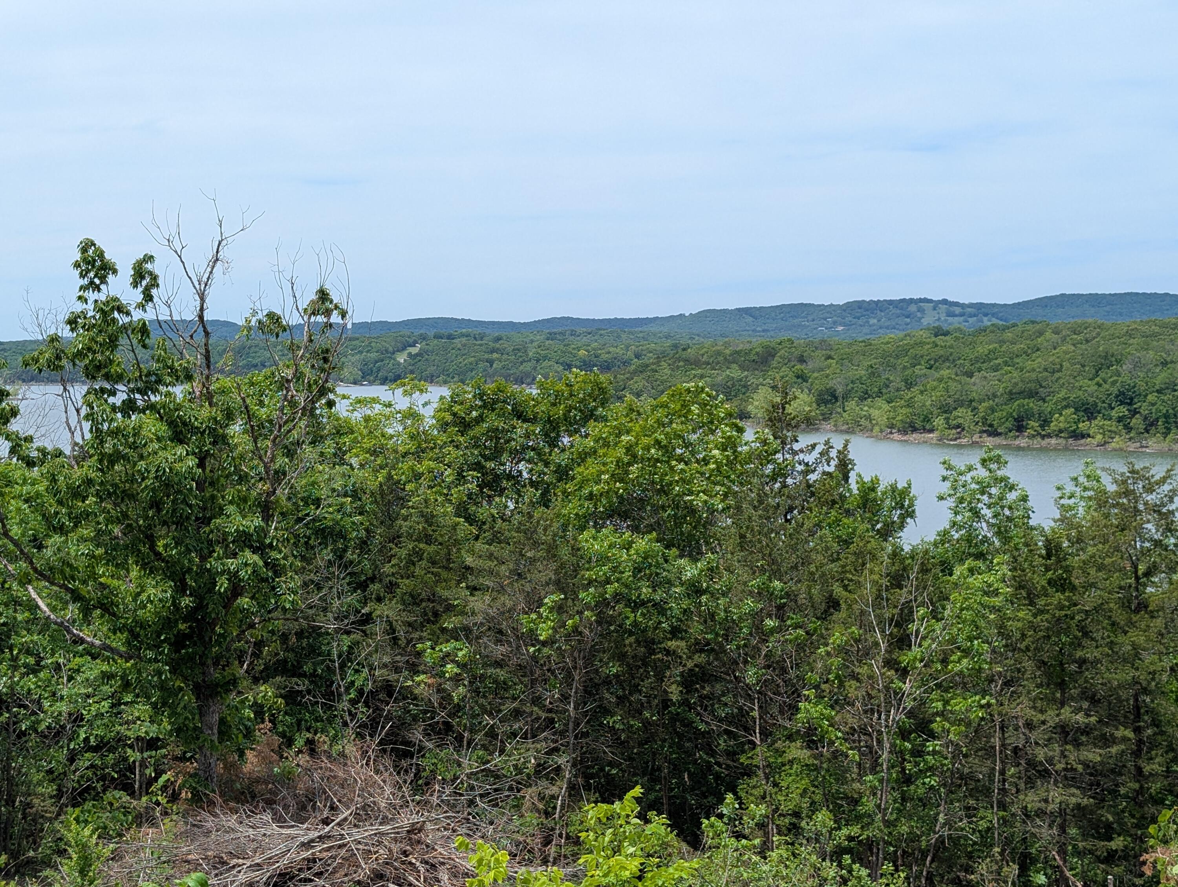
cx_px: 589
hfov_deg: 38.9
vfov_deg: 29.7
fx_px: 1670
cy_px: 444
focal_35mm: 49
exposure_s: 1/1079
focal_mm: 6.9
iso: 22
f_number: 1.68
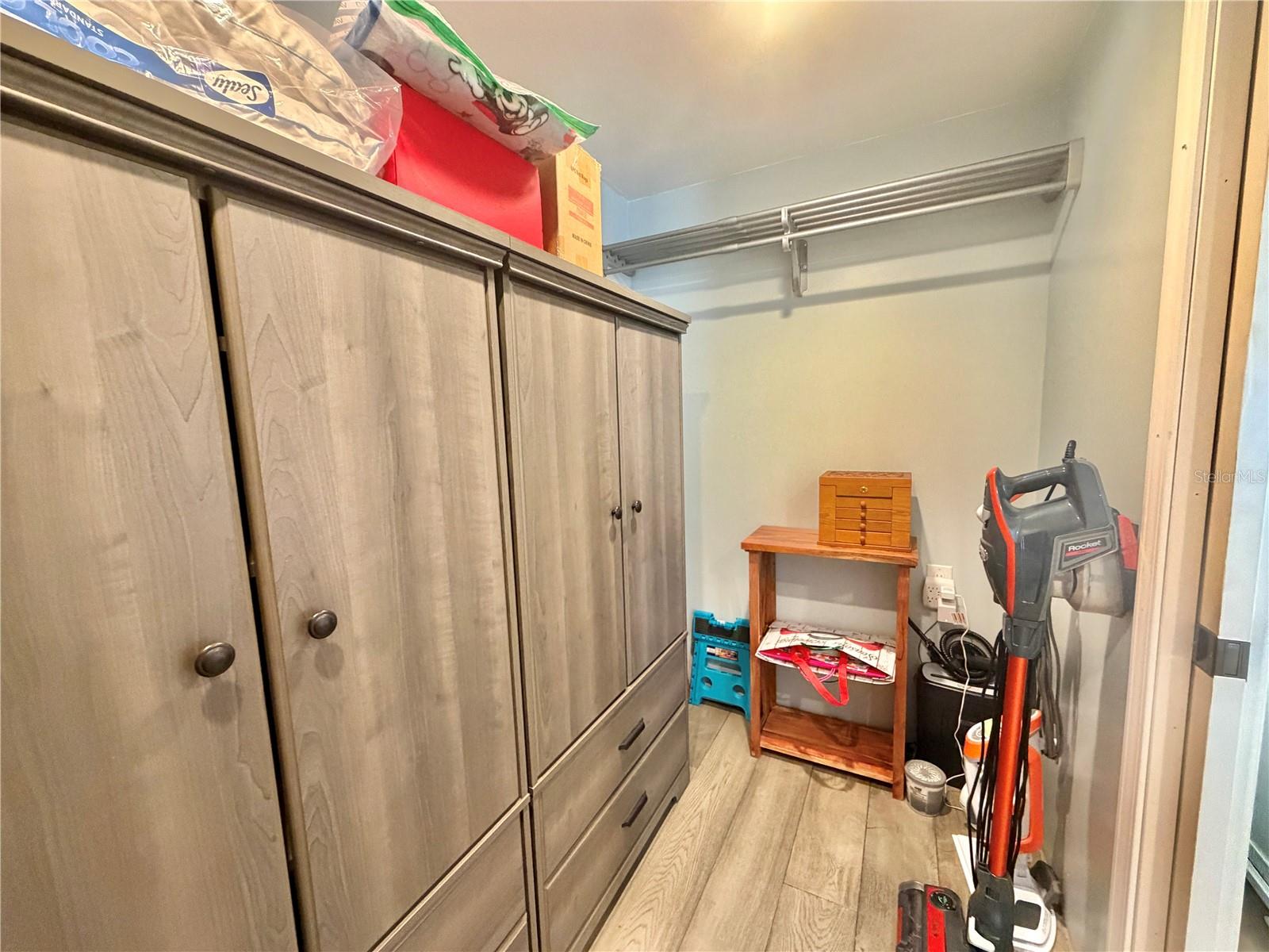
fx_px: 513
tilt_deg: -6.0
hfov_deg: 102.1
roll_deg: +1.4
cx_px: 634
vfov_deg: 85.7
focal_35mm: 14
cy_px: 476
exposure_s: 1/60
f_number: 2.2
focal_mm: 2.22
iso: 500
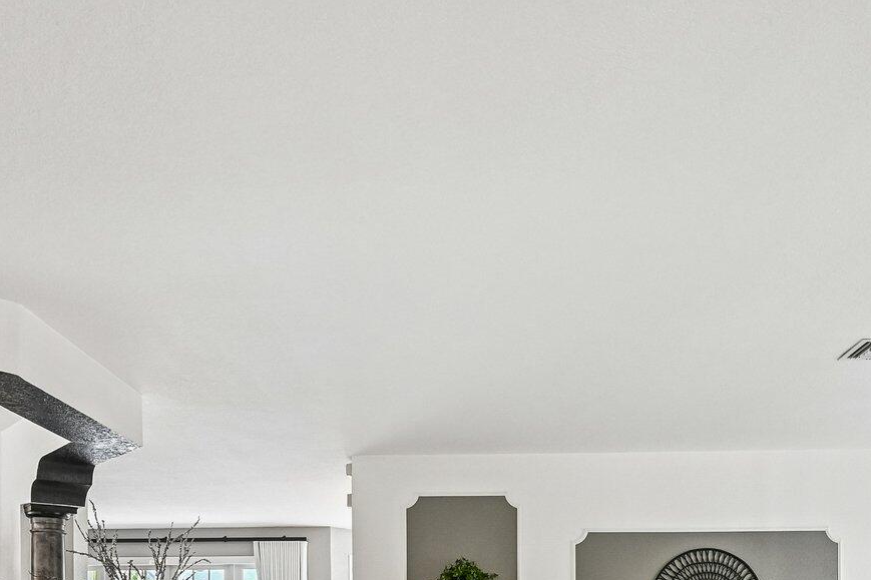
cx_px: 447
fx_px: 798
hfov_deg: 57.2
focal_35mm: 33
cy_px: 651
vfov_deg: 34.1
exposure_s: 1/80
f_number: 8
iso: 2500
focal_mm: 14
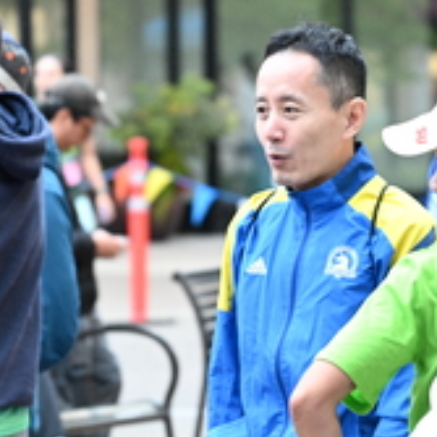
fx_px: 3928
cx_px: 348
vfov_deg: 6.4
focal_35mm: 275
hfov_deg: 6.4
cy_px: 232
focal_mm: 98
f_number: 4
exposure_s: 1/160
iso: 3200
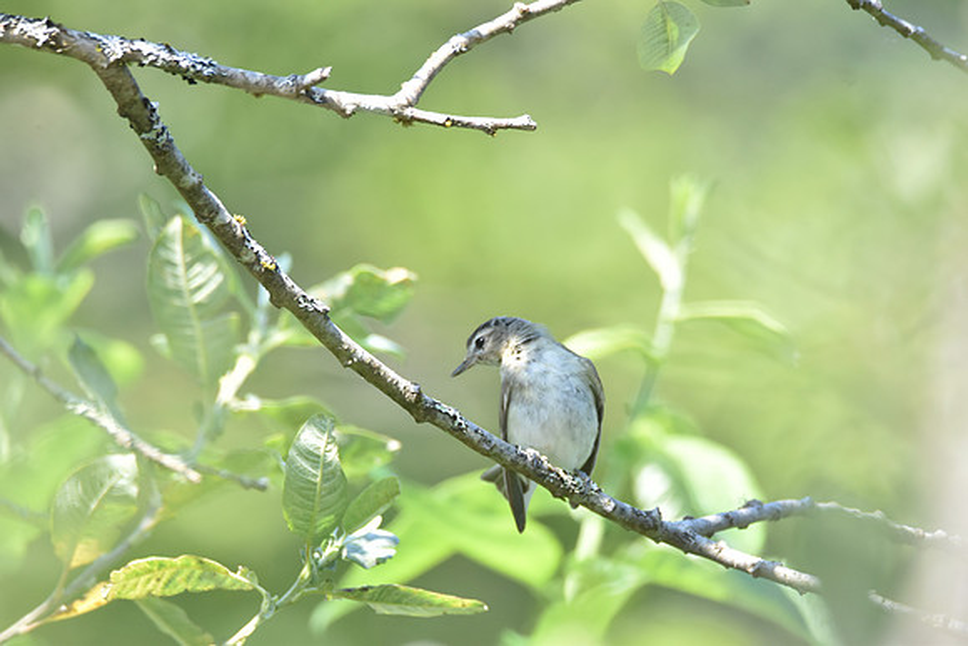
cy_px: 323
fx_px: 22187
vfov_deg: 1.7
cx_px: 484
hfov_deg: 2.5
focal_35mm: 825
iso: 800
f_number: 6.3
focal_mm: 550
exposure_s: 1/500
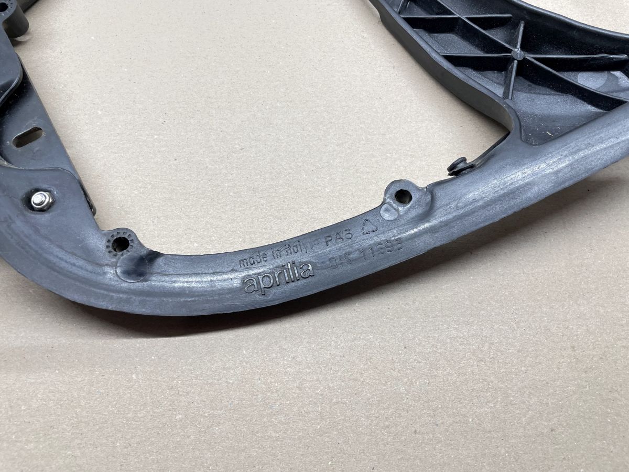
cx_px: 314
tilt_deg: -71.2
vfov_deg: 53.1
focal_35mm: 26
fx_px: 472
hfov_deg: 67.3
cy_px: 236
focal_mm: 4.2
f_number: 1.6
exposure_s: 1/100
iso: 100
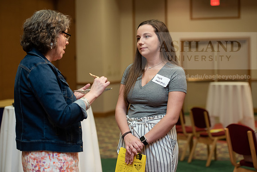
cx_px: 128
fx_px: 614
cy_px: 86
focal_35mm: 86
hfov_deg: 23.6
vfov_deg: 15.9
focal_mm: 86
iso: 1600
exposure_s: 1/200
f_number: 3.5
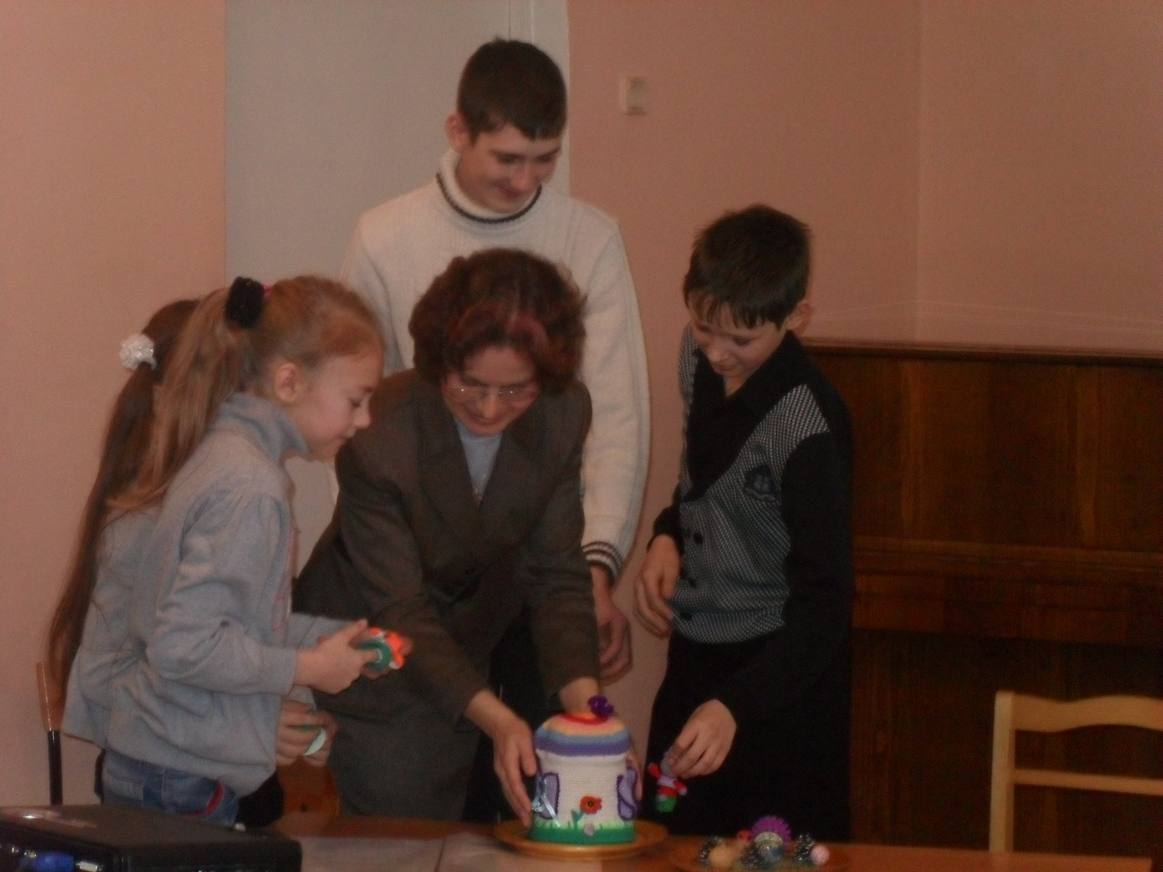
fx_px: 3528
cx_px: 582
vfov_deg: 14.1
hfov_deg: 18.7
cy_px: 436
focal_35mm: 105
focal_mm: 18.6
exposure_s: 1/60
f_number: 5.2
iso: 400
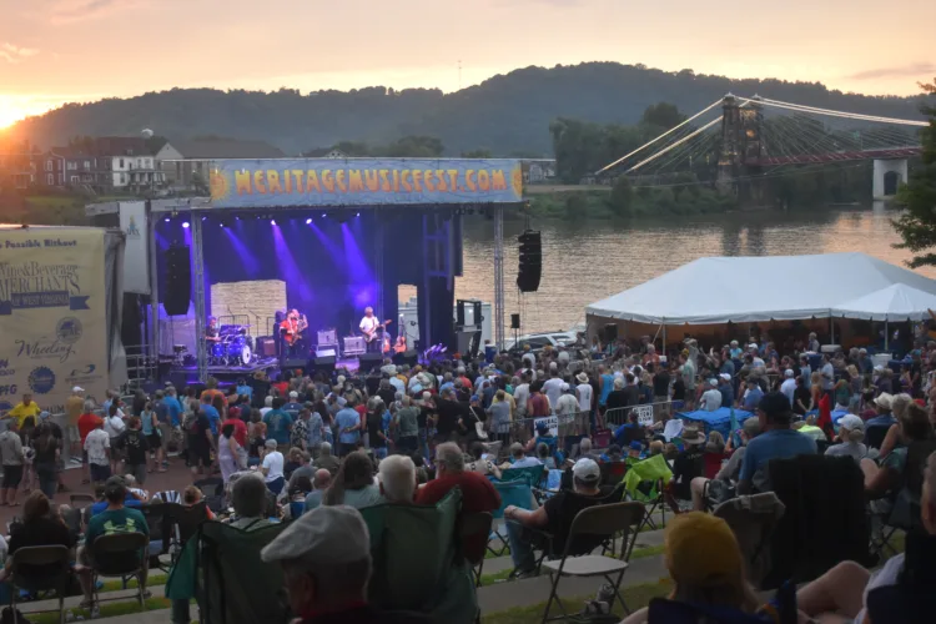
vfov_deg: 25.1
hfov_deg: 36.9
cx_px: 468
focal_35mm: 54
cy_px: 312
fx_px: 1404
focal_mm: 36
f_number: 4.8
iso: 1400
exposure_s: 1/125
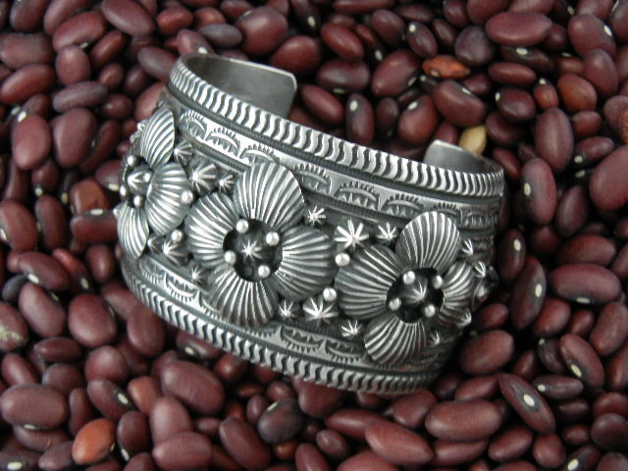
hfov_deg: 28.6
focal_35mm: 68
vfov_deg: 21.6
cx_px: 314
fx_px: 1234
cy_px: 236
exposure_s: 1/16.1
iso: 400
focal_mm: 12.2
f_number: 4.1
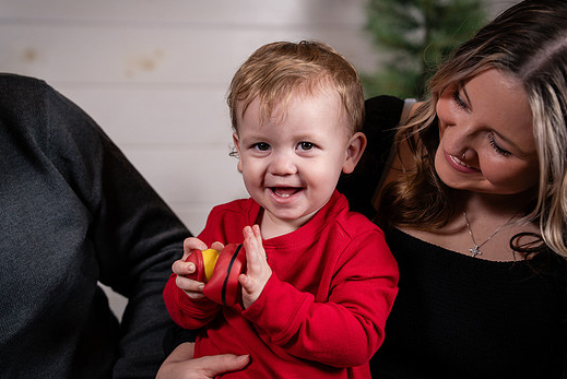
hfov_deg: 30.0
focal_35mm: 67
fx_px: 1056
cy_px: 191
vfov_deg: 20.3
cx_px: 270
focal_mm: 60
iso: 250
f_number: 3.5
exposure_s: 1/250
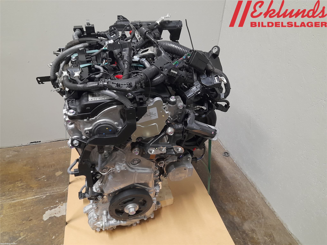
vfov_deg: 54.9
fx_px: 236
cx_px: 164
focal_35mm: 25
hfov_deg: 69.4
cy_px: 122
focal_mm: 4.6
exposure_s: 1/33
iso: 250
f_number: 2
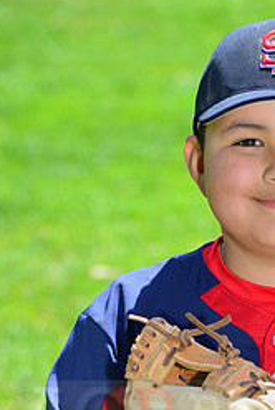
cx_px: 309
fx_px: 4273
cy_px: 403
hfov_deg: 3.7
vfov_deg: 5.5
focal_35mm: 374
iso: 200
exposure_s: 1/200
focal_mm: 160
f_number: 8
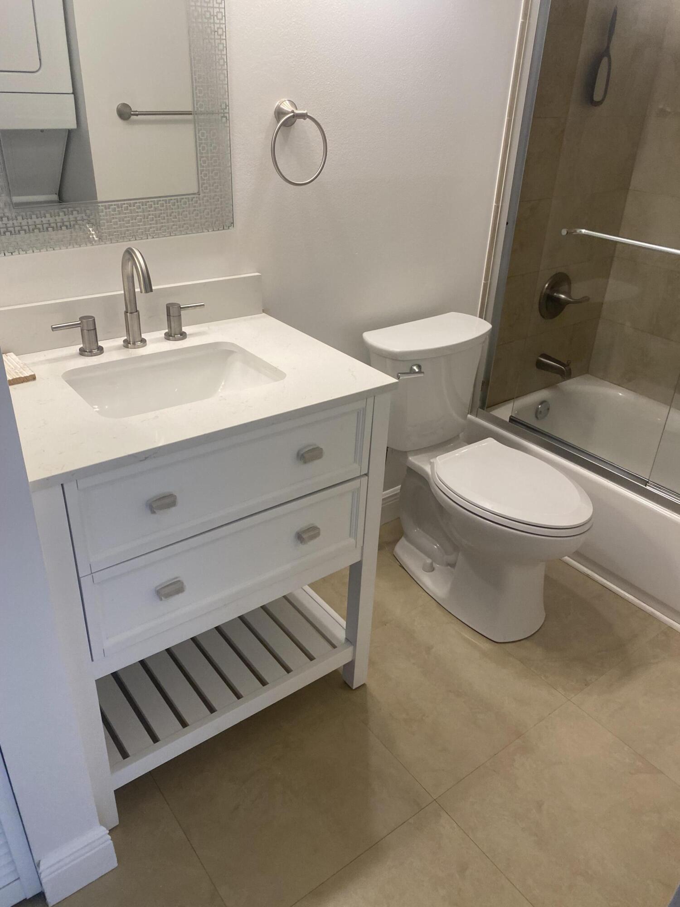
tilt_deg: -25.9
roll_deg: -0.5
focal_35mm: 26
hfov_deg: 53.1
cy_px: 454
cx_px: 340
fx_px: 681
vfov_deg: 67.3
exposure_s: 1/120
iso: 125
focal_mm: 4.25
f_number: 1.8
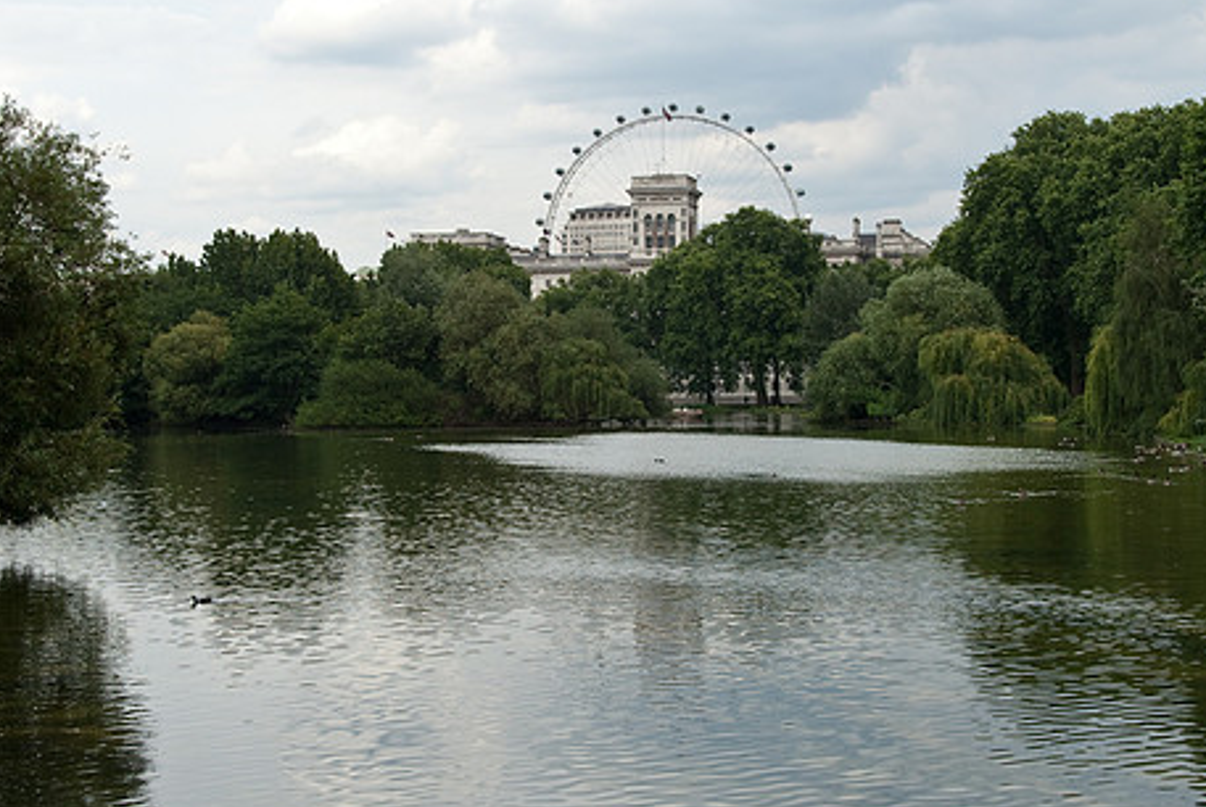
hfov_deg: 30.2
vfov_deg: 20.5
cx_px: 618
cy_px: 385
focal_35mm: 67
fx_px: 2235
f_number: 7.1
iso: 200
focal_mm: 35
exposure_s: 1/180
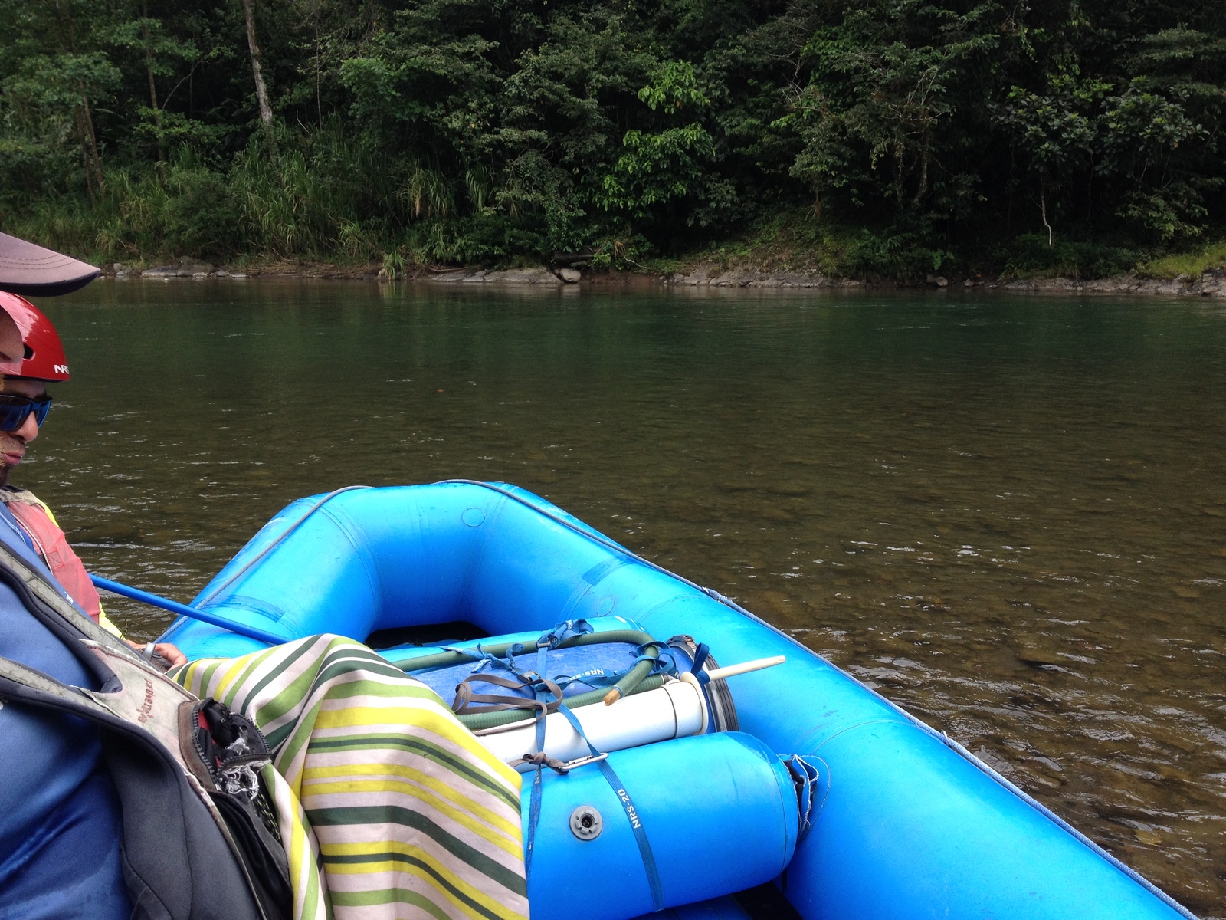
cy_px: 460
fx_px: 1240
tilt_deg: -12.2
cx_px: 613
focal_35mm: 35
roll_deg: +0.3
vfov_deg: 40.7
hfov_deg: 52.6
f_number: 2.4
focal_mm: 4.28
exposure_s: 1/613
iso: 50
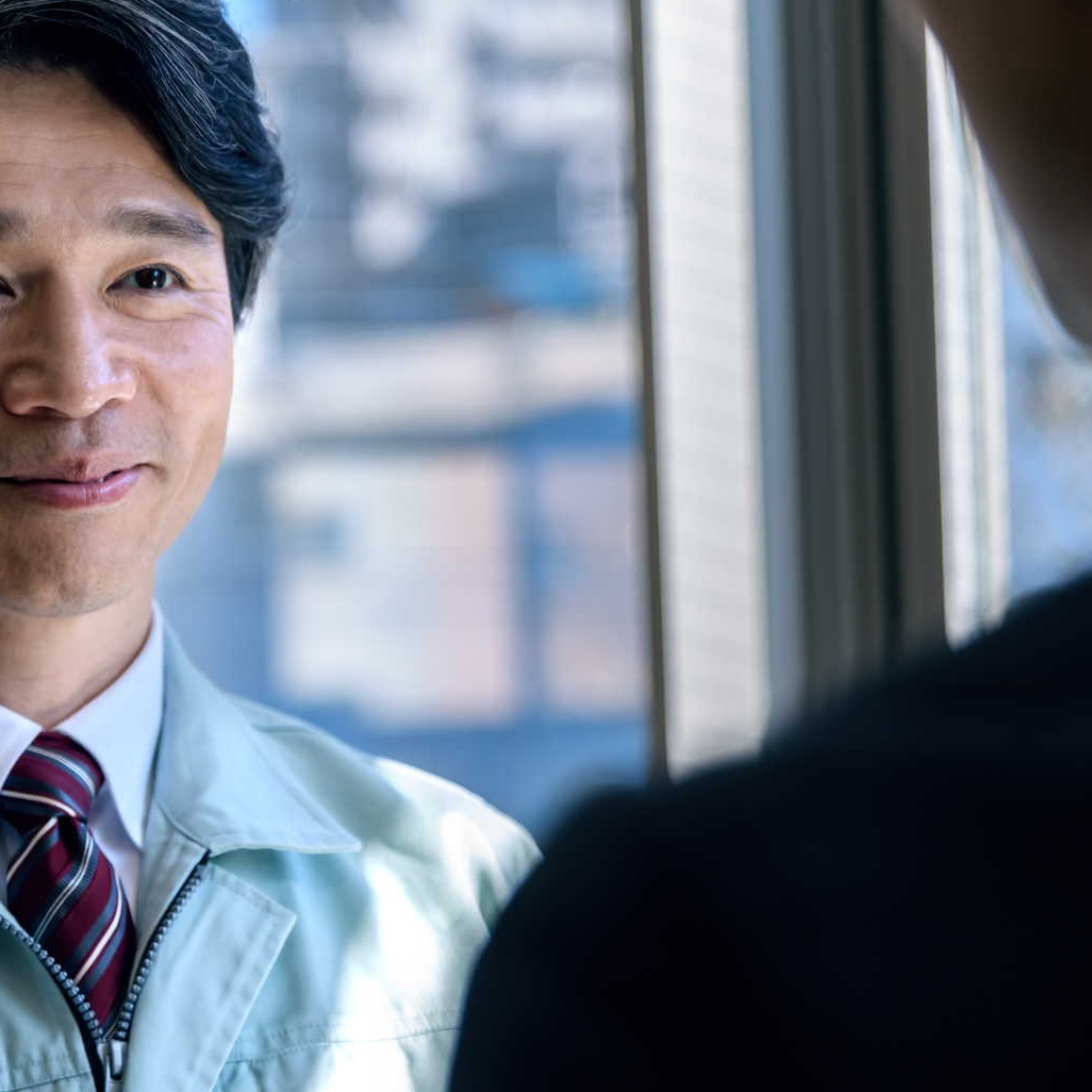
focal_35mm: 116
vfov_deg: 15.0
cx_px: 362
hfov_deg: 15.0
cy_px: 506
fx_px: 4140
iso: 400
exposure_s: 1/800
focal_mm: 70
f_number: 3.5
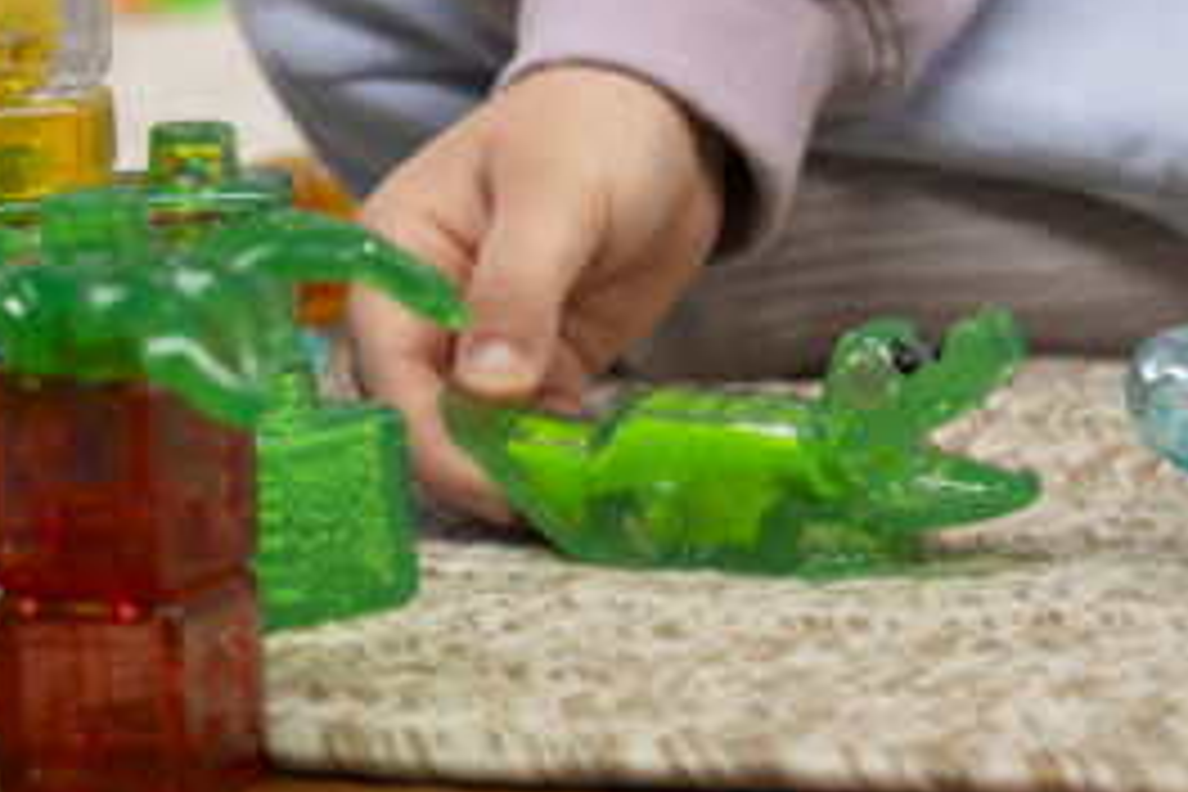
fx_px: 4950
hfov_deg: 13.5
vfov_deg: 9.1
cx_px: 1134
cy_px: 70
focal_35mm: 150
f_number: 6.3
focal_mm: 70
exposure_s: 1/500
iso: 2500
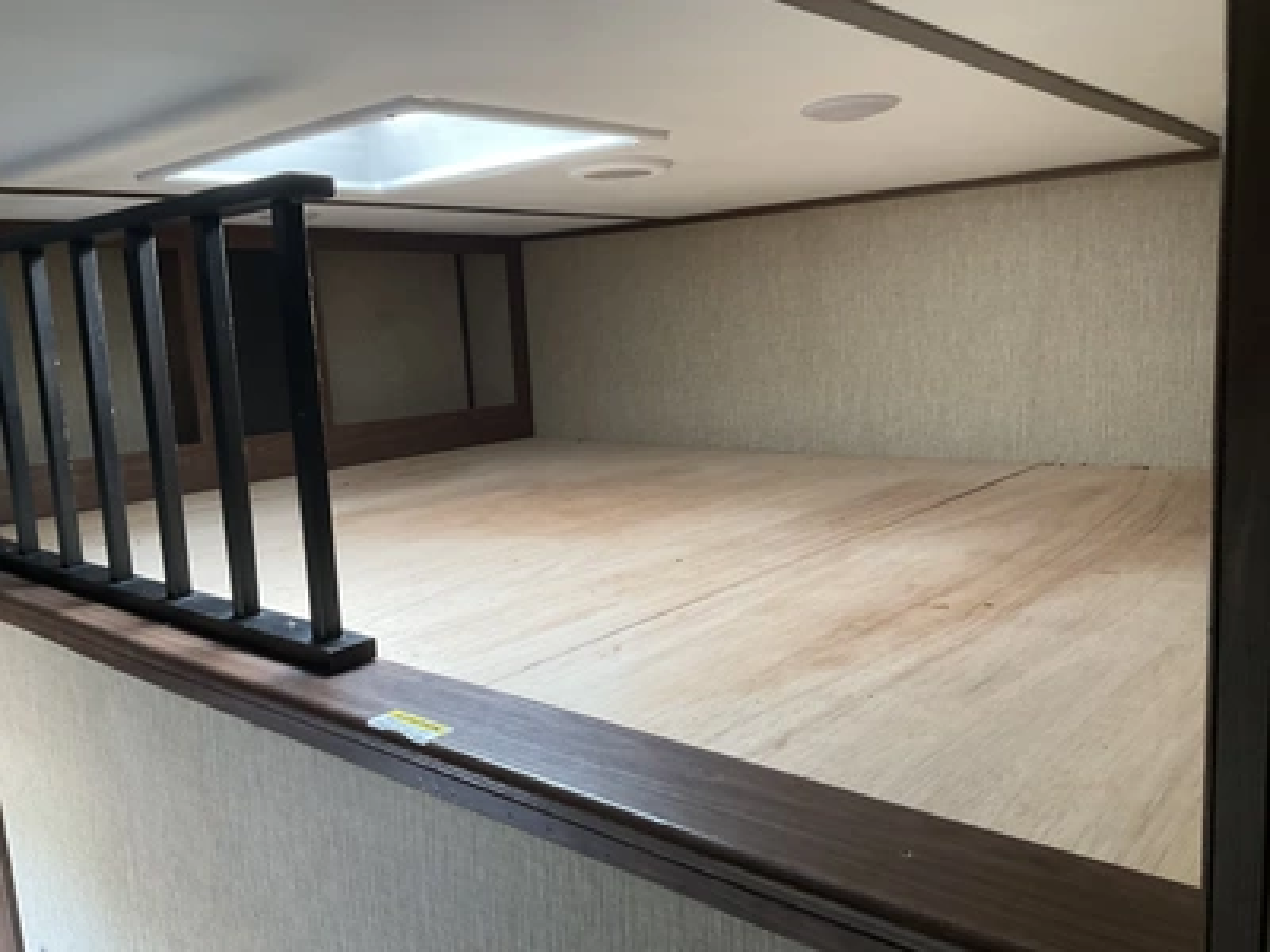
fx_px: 1064
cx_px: 635
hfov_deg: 61.7
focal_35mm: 29
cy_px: 476
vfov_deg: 48.2
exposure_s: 1/84
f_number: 1.8
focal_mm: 3
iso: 64
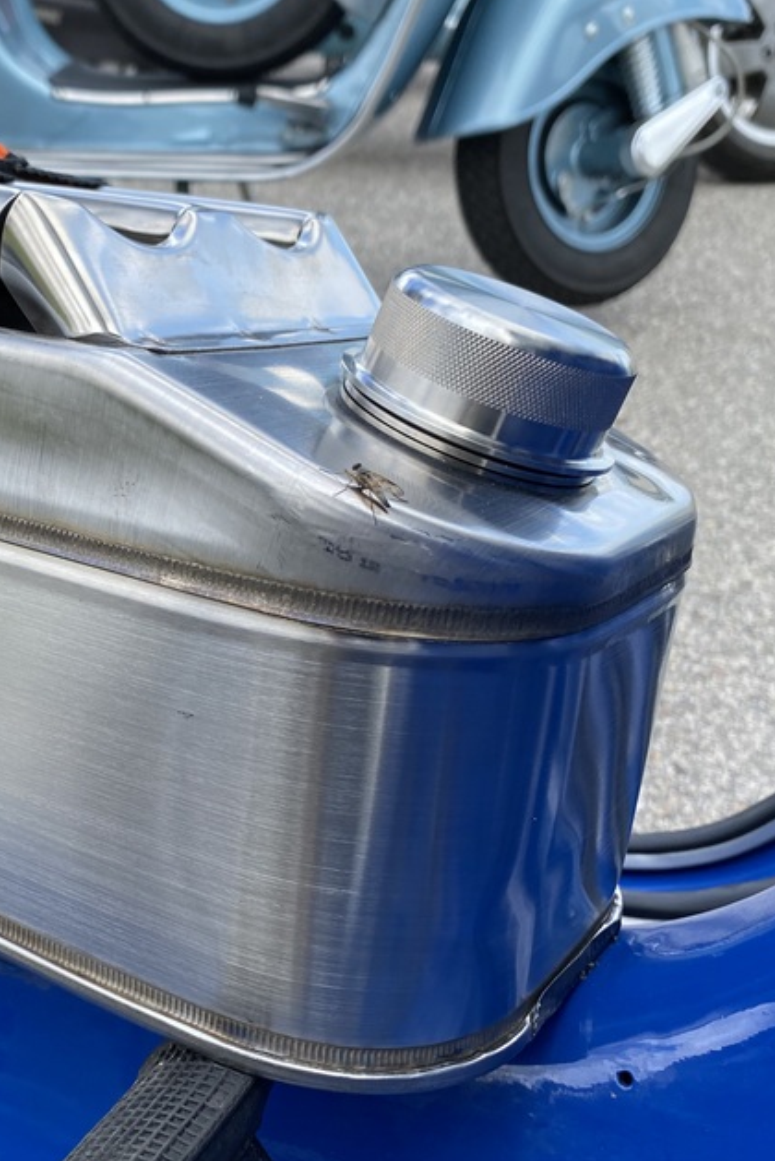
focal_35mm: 44
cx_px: 168
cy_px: 604
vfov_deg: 44.5
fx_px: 1419
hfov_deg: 29.9
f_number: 1.8
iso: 32
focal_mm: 4.25
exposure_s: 1/927
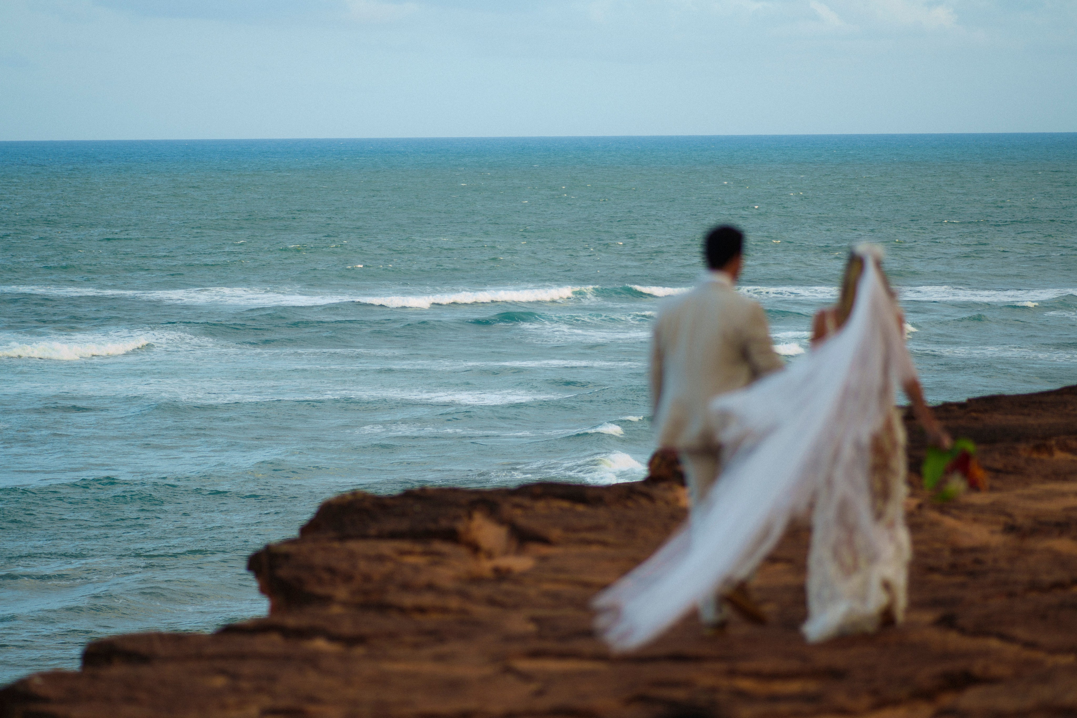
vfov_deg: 10.8
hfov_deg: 16.1
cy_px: 359
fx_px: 3814
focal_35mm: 128
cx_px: 538
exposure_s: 1/400
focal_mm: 85
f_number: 1.4
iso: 80
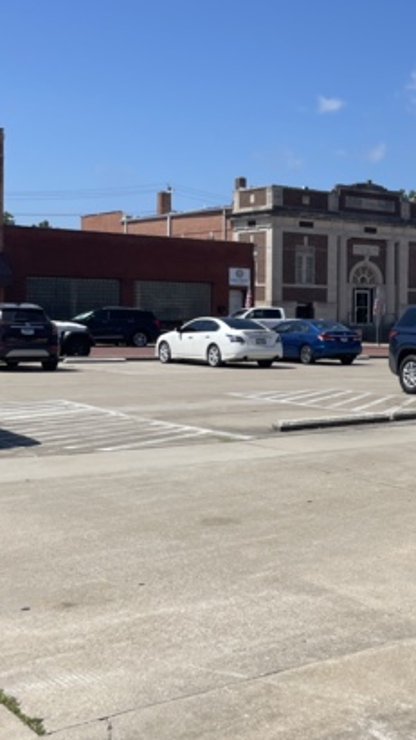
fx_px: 981
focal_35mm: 50
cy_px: 331
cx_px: 480
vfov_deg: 41.3
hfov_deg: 22.3
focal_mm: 4.2
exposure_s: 1/4464
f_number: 1.6
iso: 32
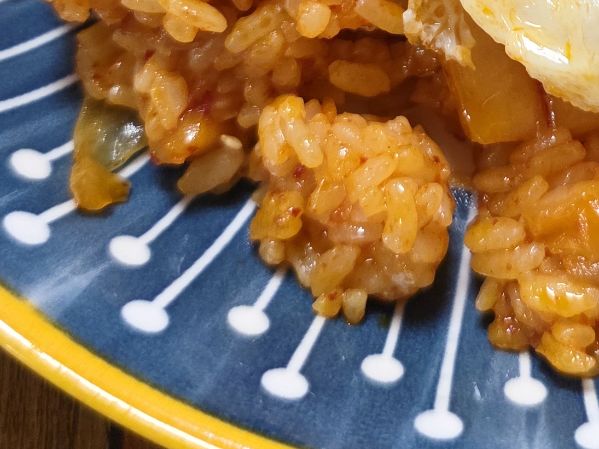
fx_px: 1453
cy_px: -171
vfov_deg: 16.4
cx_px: 508
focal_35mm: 84
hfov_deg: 22.8
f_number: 1.7
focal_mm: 6.3
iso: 250
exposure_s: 1/120
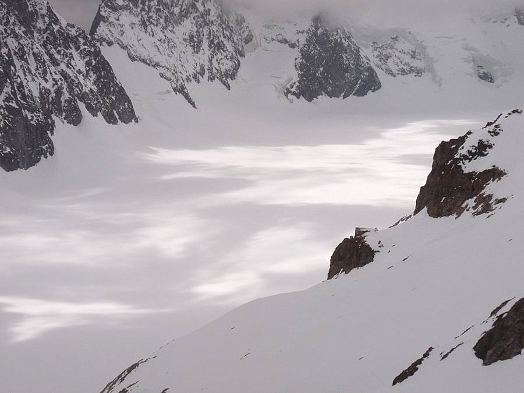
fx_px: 954
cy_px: 196
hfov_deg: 30.7
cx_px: 262
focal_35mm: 63
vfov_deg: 23.3
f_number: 8
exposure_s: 1/1300
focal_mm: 11.1
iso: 100
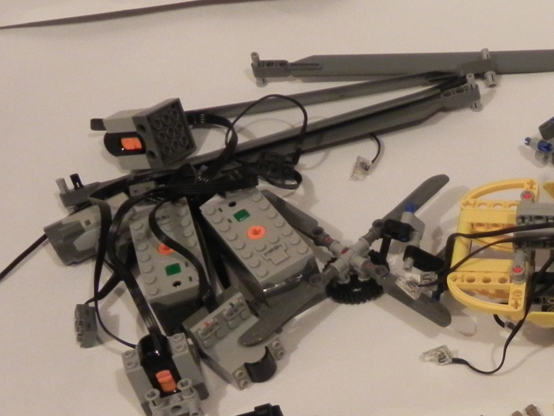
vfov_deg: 19.9
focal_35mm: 73
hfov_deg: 24.8
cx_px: 611
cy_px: 346
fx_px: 1168
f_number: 2.8
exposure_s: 1/27.2
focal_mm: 5.2
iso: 400
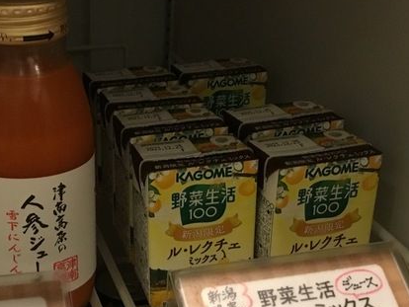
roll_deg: +0.1
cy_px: 161
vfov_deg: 24.0
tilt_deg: -24.7
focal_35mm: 61
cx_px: 96
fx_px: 721
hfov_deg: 31.0
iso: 200
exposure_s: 1/17
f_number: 2.4
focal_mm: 3.3
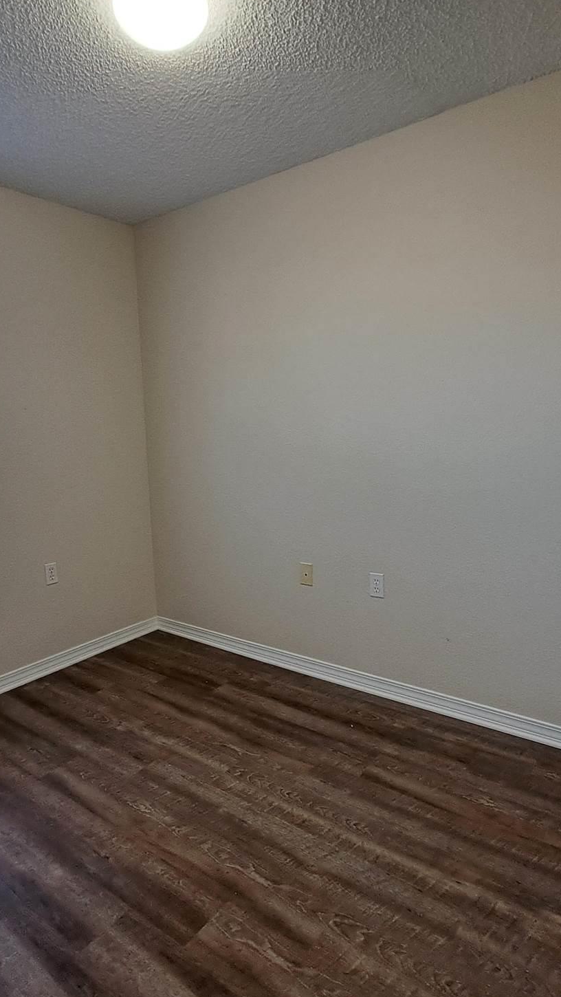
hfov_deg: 55.7
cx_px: 247
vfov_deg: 86.6
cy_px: 522
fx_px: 529
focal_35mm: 20
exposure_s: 1/50
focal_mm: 1.74
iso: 64
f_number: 2.2
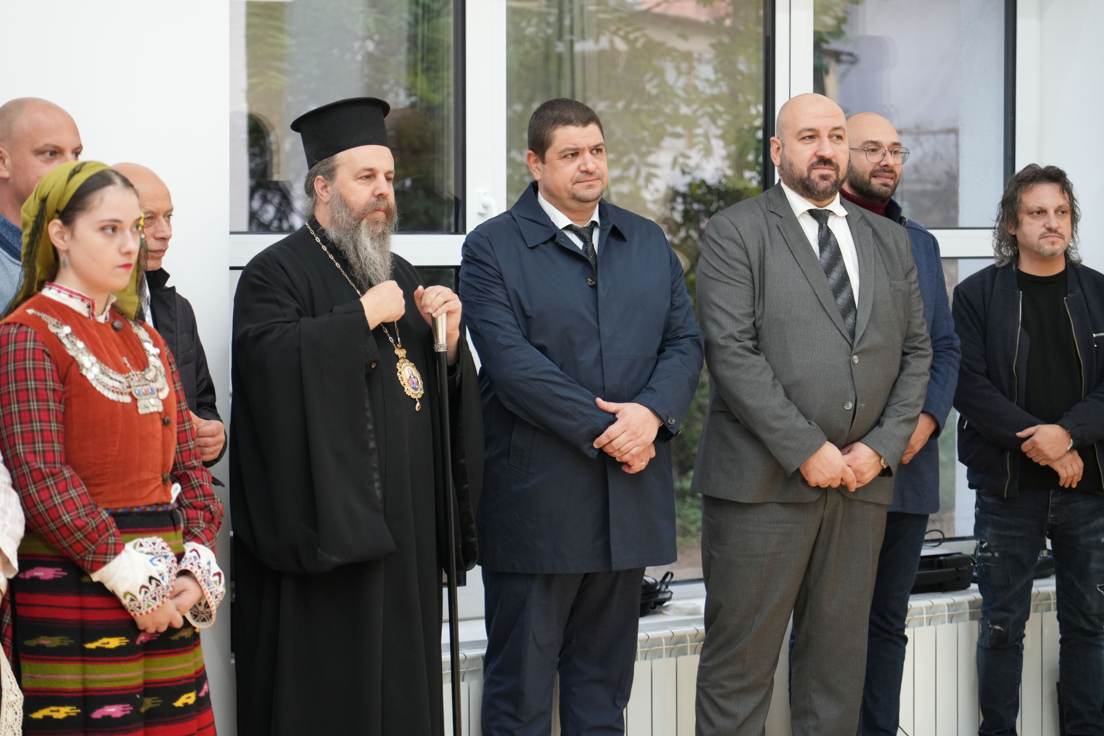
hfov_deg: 19.5
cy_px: 368
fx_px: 3220
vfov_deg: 13.0
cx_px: 552
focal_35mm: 105
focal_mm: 105
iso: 3200
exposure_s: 1/250
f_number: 4
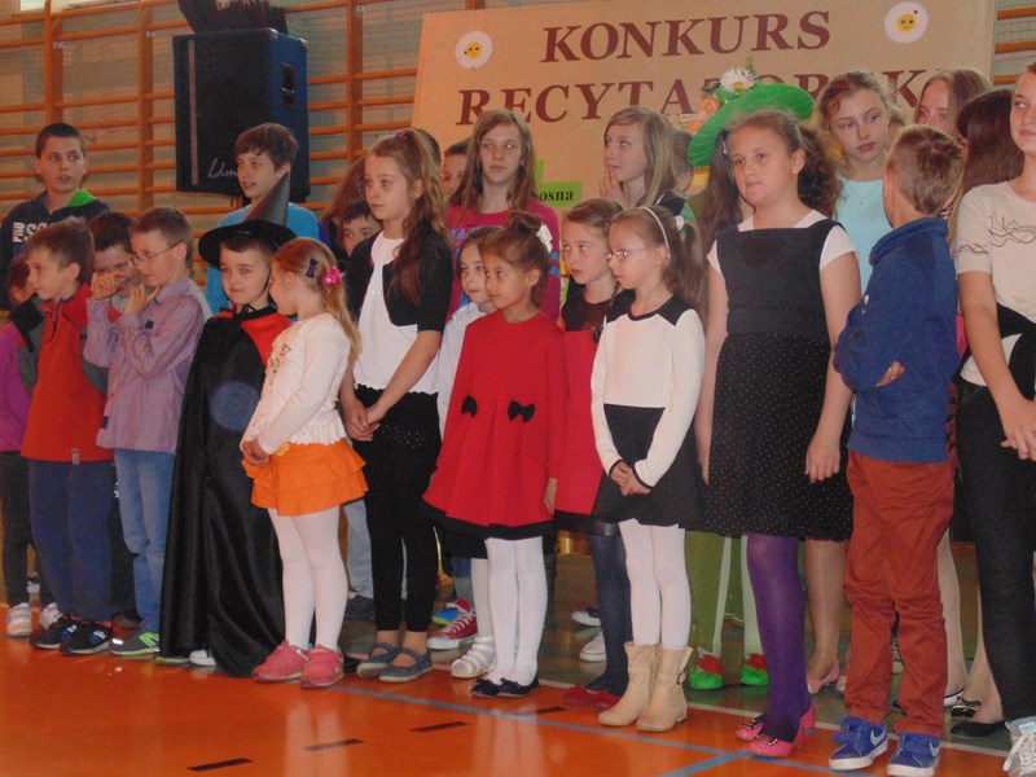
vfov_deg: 22.6
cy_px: 388
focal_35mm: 65
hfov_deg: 29.8
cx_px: 518
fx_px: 1945
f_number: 4.1
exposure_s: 1/60
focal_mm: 11.7
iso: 400
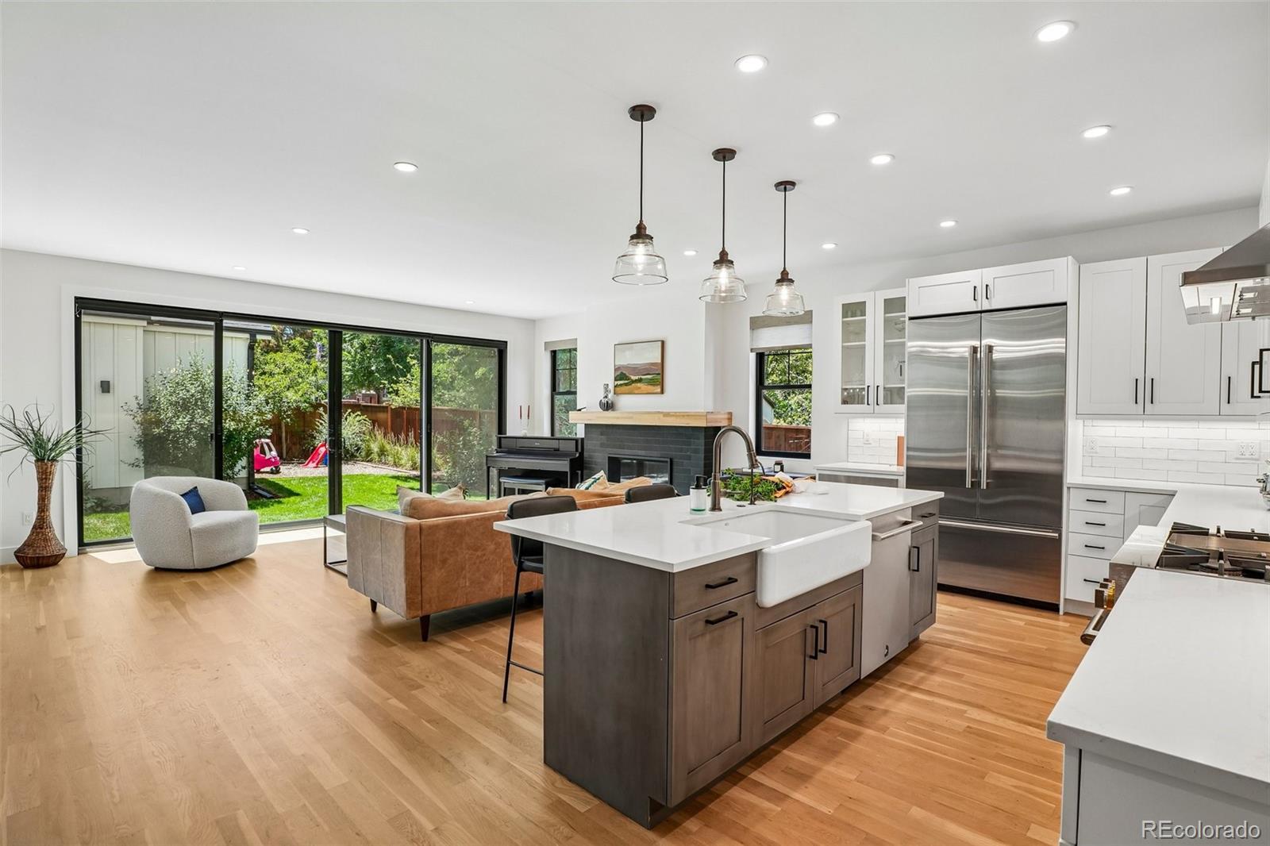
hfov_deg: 95.0
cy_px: 423
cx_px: 635
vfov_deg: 72.0
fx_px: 582
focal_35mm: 16
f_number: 8
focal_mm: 11
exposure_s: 1/30
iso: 100
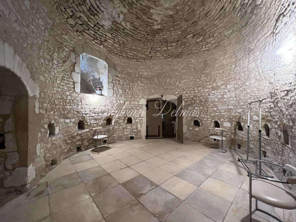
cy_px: 111
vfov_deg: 89.9
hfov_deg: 106.2
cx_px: 148
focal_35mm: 13
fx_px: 111
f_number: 1.8
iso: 400
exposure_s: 1/50
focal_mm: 1.57
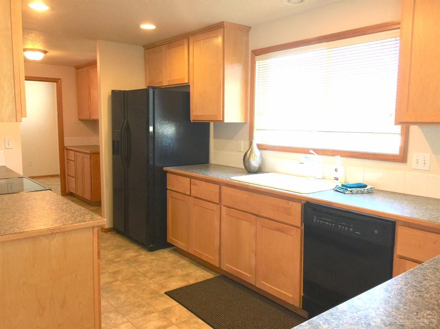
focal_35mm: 29
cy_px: 164
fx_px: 368
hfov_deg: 61.7
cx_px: 220
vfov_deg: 48.2
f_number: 2.2
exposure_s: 1/30
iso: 32
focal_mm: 4.15
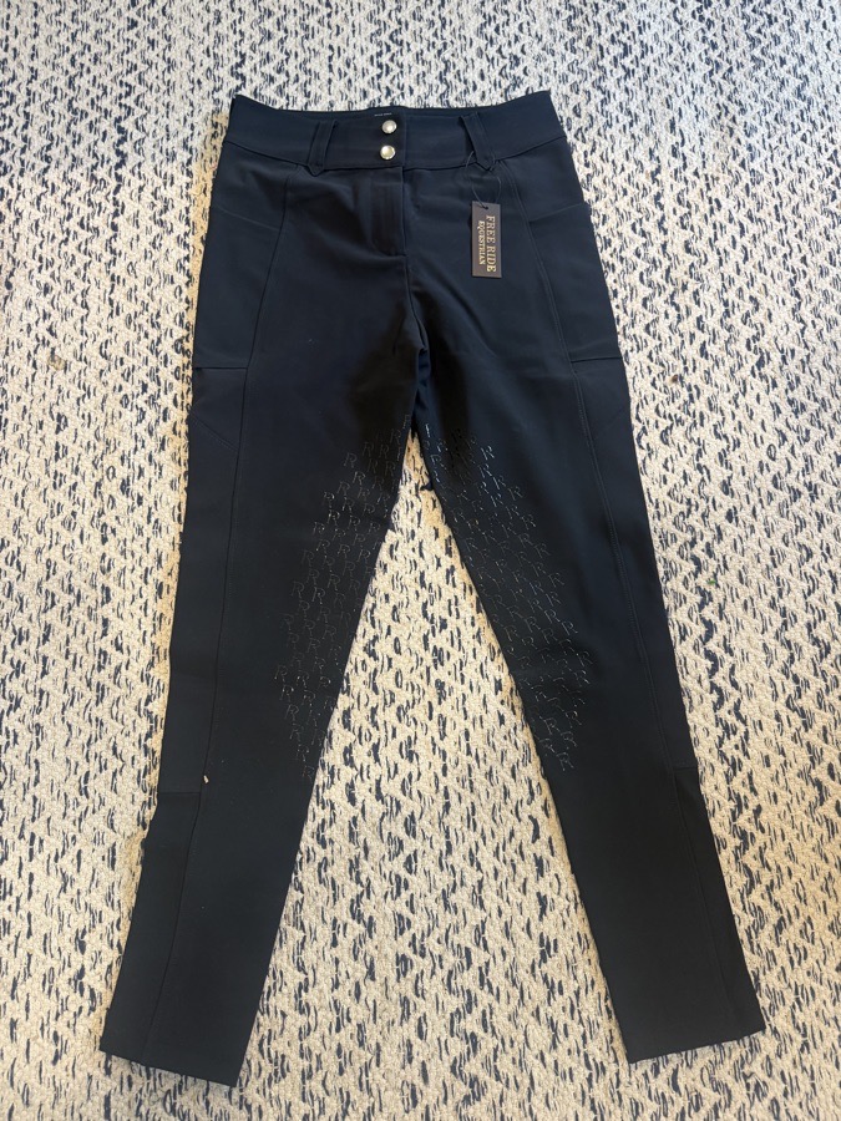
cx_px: 420
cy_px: 560
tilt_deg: -74.2
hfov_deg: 56.8
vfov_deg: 71.6
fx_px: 777
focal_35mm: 24
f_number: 1.78
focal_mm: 6.76
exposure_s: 1/60
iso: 250
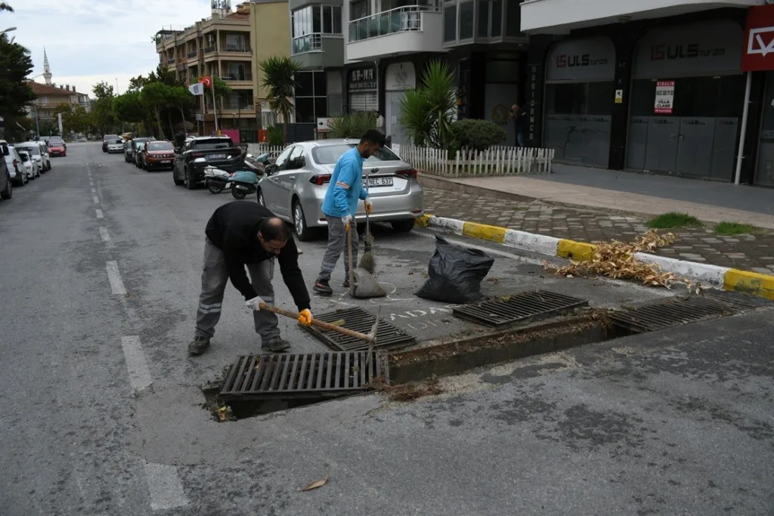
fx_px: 645
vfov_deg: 43.6
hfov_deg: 61.9
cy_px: 258
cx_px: 387
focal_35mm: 30
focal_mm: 20
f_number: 3.5
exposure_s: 1/500
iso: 100
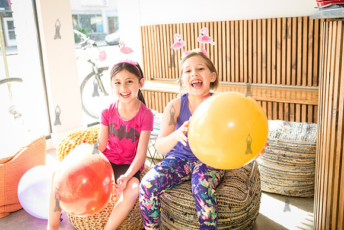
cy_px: 115
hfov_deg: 50.7
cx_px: 172
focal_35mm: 38
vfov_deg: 35.1
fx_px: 363
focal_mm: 38
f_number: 4
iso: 1600
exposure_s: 1/640
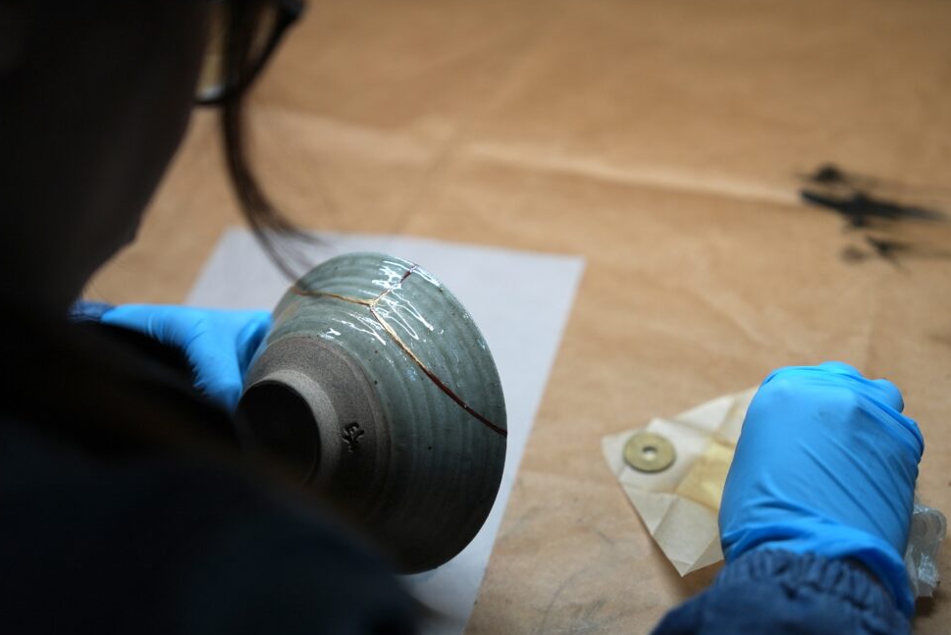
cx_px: 490
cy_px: 325
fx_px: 1956
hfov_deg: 27.3
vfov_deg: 18.4
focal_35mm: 74
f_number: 2.8
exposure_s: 1/800
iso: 640
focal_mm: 70
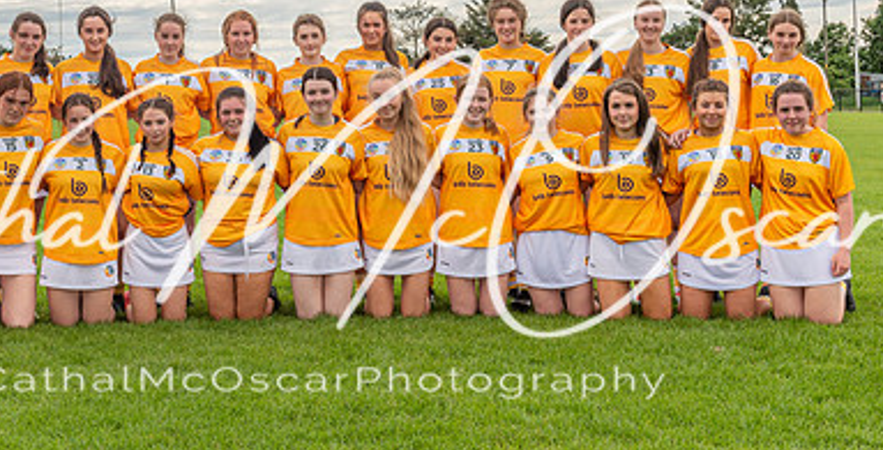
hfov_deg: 31.2
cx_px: 233
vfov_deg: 16.4
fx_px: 1557
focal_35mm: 68
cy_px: 125
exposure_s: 1/100
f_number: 8
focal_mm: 38
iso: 100
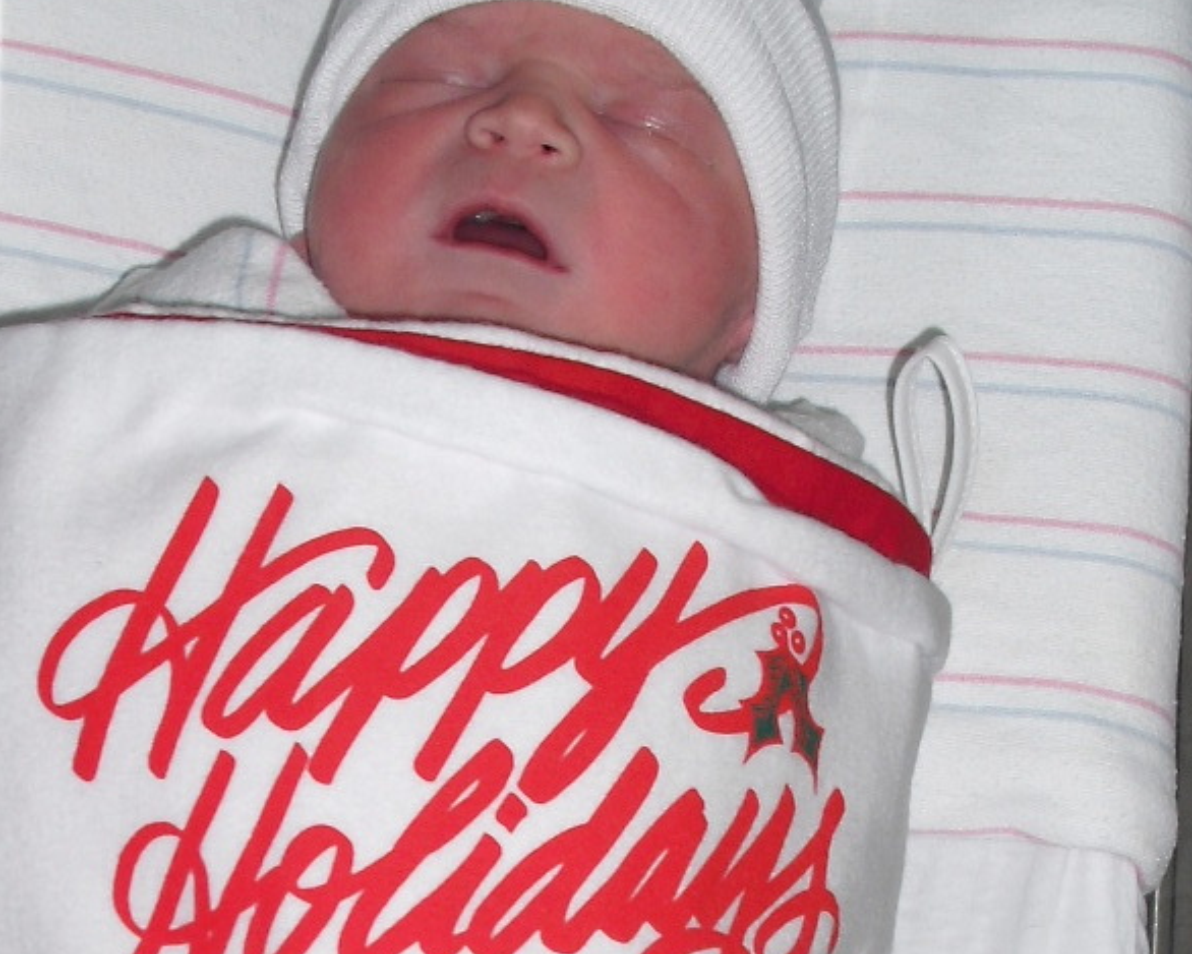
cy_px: 1239
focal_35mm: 96
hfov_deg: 19.8
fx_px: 3387
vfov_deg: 15.3
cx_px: 330
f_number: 3.1
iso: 100
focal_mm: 6.3
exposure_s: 1/200
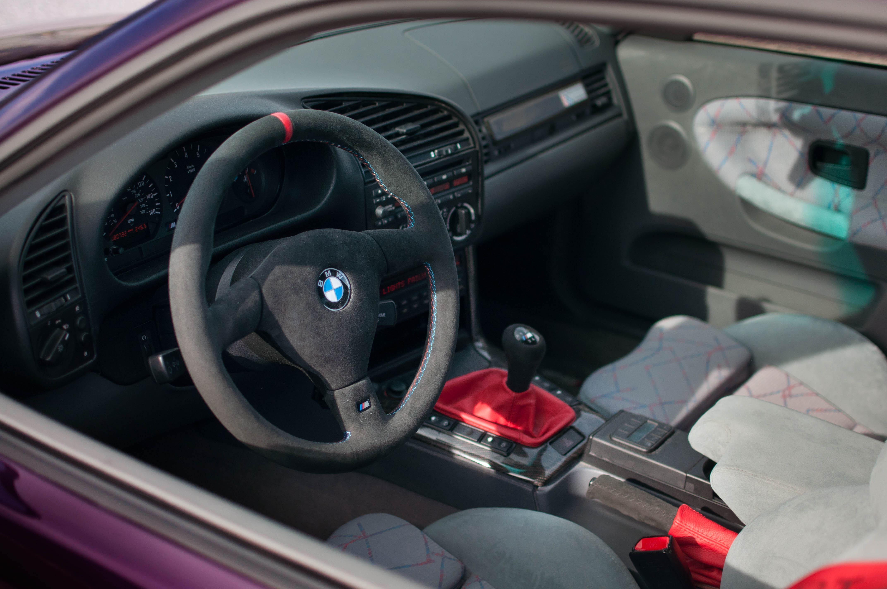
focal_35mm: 52
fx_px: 1292
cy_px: 294
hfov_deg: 37.9
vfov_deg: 25.7
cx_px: 444
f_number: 1.8
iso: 200
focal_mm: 35
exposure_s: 1/4000
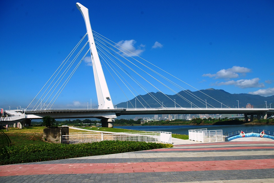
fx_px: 221
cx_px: 135
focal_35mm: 29
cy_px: 89
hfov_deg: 63.7
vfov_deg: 45.0
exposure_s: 1/750
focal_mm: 28
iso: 200
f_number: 9.5
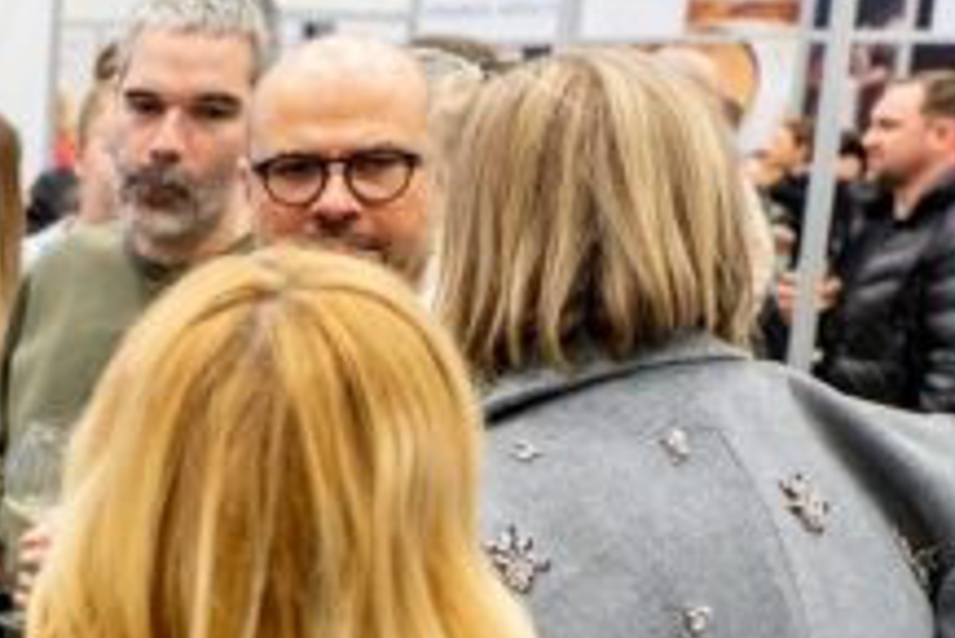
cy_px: 609
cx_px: -489
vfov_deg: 15.8
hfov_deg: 20.4
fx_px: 2256
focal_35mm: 85
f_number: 2.8
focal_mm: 24
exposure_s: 1/160
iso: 1600
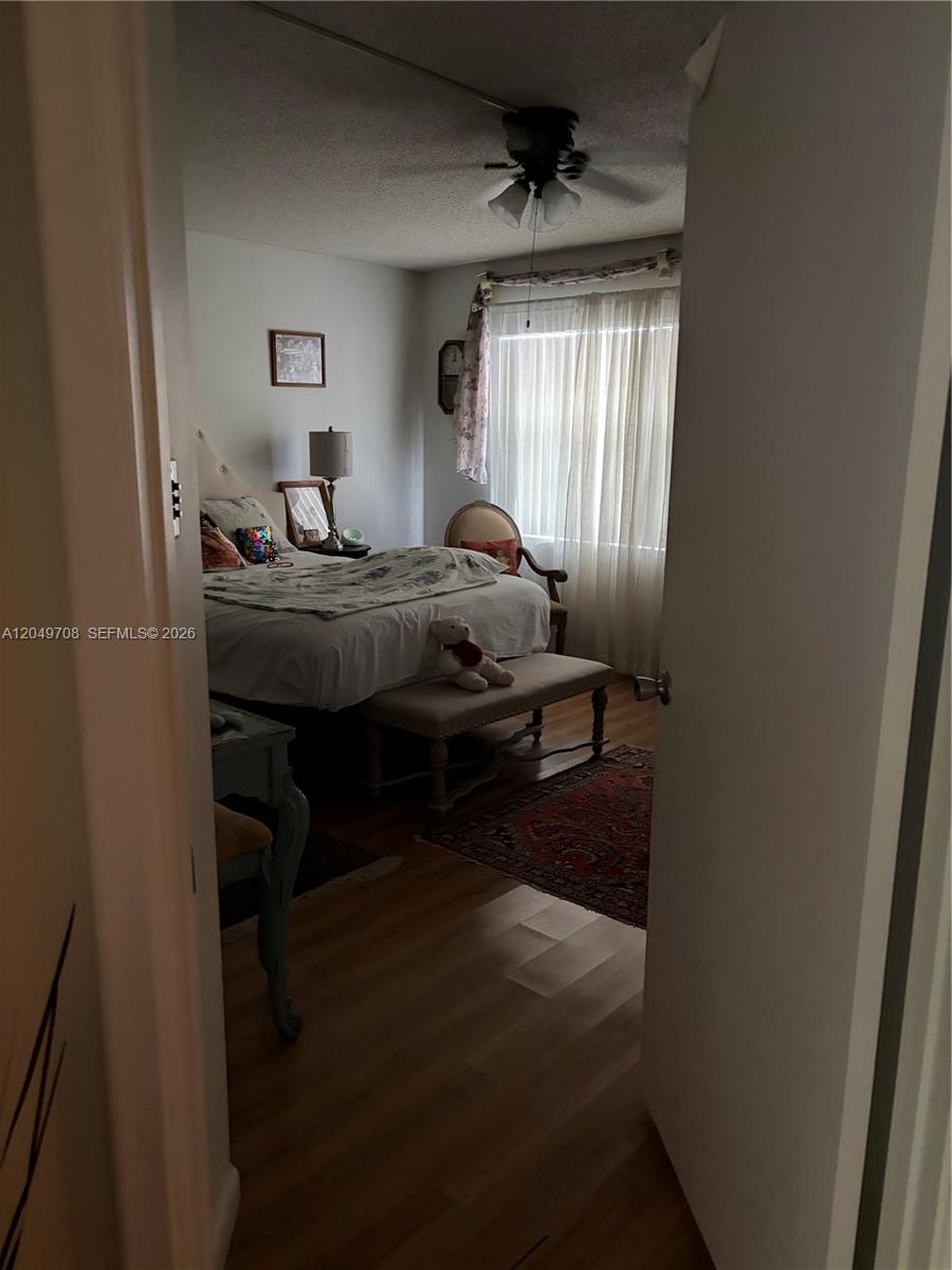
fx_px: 953
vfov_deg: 67.3
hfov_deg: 53.1
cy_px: 635
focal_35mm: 26
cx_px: 476
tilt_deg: -12.5
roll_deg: -1.9
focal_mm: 5.96
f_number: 1.6
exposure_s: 1/30
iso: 640
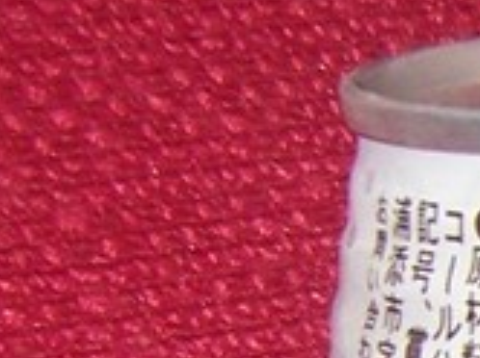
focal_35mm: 282
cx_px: 1333
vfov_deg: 5.0
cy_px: 1016
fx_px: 3905
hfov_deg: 6.5
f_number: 3.9
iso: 125
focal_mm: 6.4
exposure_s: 1/60
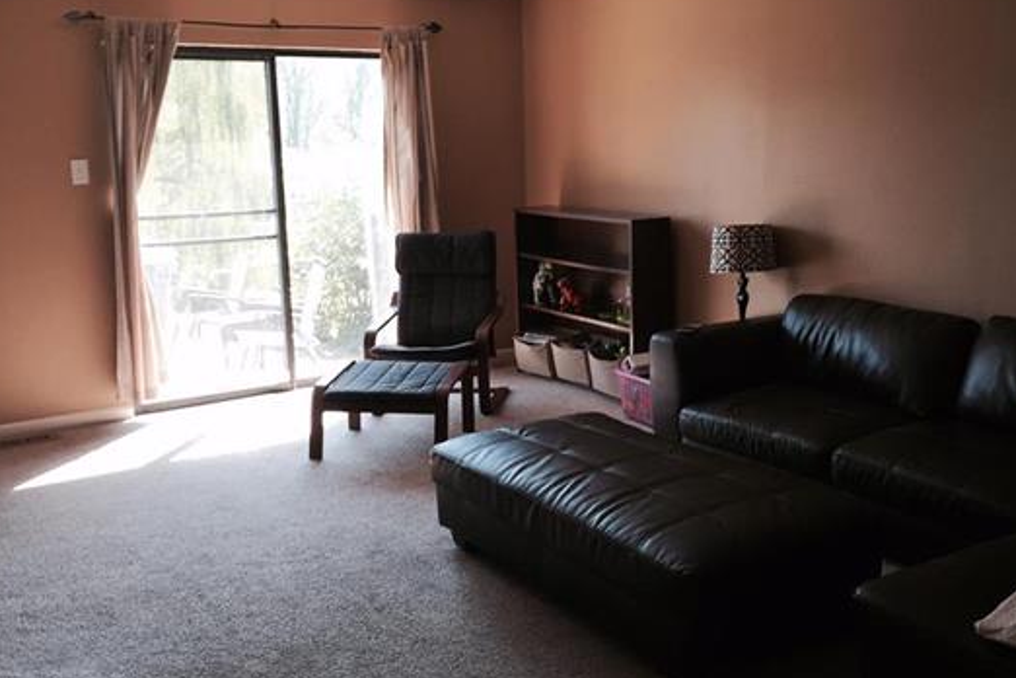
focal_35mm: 37
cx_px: 605
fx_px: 1044
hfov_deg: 51.6
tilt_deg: -12.2
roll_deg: -0.4
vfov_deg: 35.9
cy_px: 314
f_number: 2.2
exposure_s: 1/60
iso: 32
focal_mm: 4.15
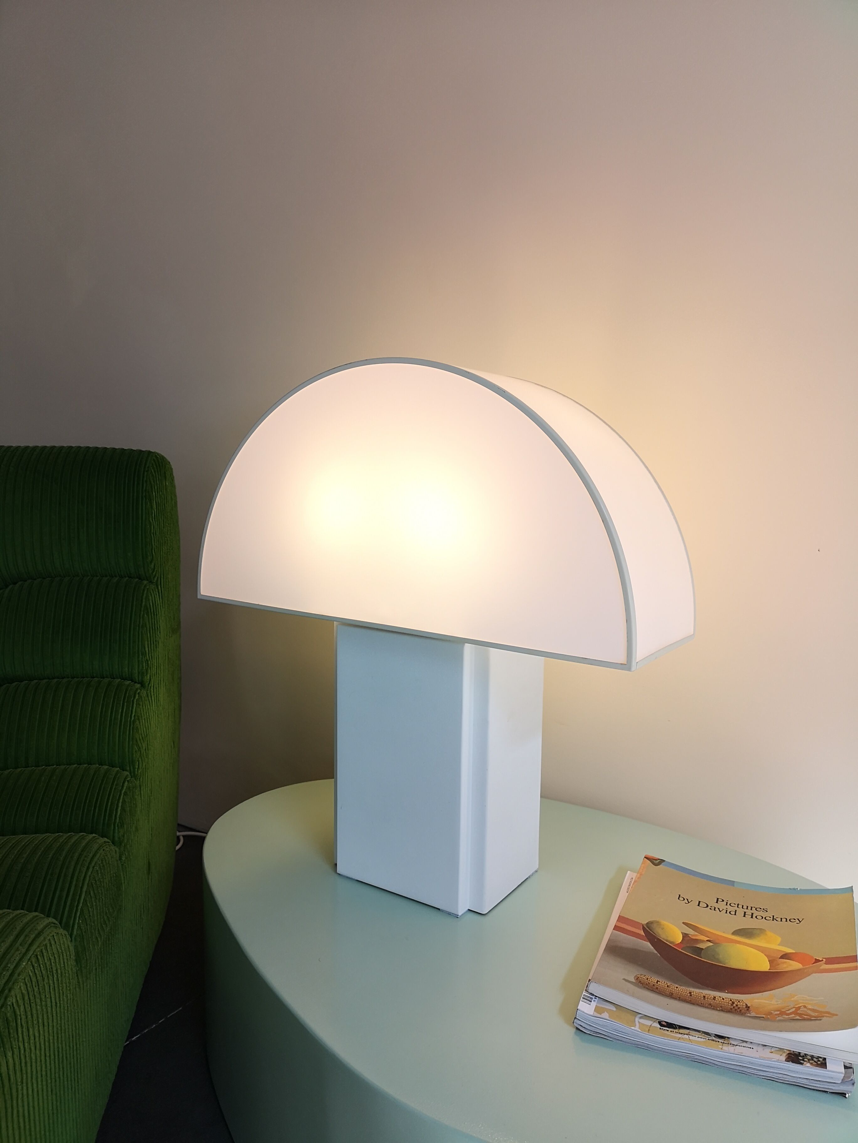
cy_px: 572
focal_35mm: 27
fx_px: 892
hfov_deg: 51.4
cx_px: 429
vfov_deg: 65.3
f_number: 1.8
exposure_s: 1/138
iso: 50
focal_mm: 3.95
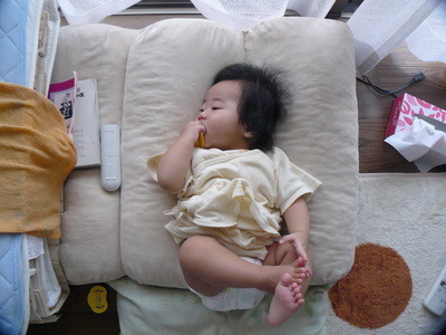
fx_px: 464
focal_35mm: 36
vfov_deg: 39.7
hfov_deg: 51.4
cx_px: 223
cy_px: 168
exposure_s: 1/30
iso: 125
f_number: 2.8
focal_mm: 6
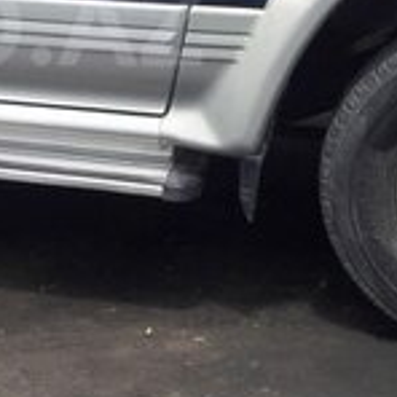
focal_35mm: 110
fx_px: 1427
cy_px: 25
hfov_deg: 15.3
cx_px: -72
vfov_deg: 15.6
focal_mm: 3.7
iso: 40
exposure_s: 1/863
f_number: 1.9
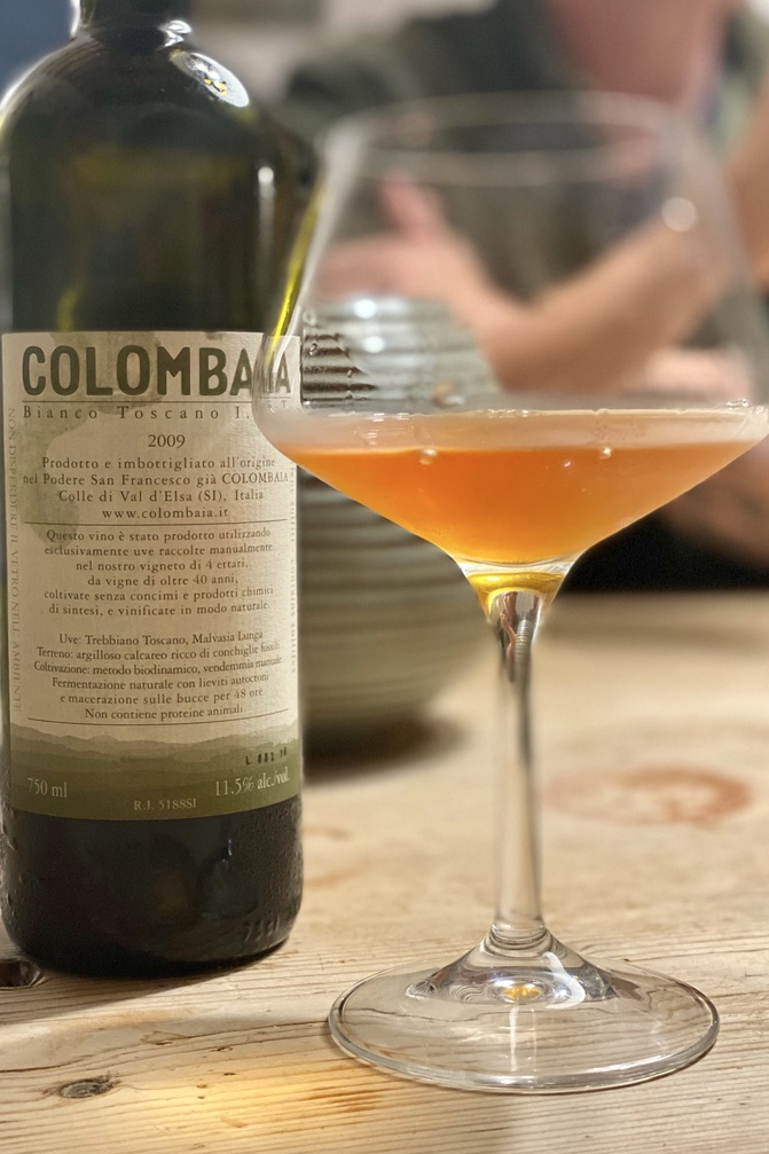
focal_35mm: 55
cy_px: 580
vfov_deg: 36.3
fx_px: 1763
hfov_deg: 24.6
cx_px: 358
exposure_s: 1/25
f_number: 2
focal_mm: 6
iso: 320
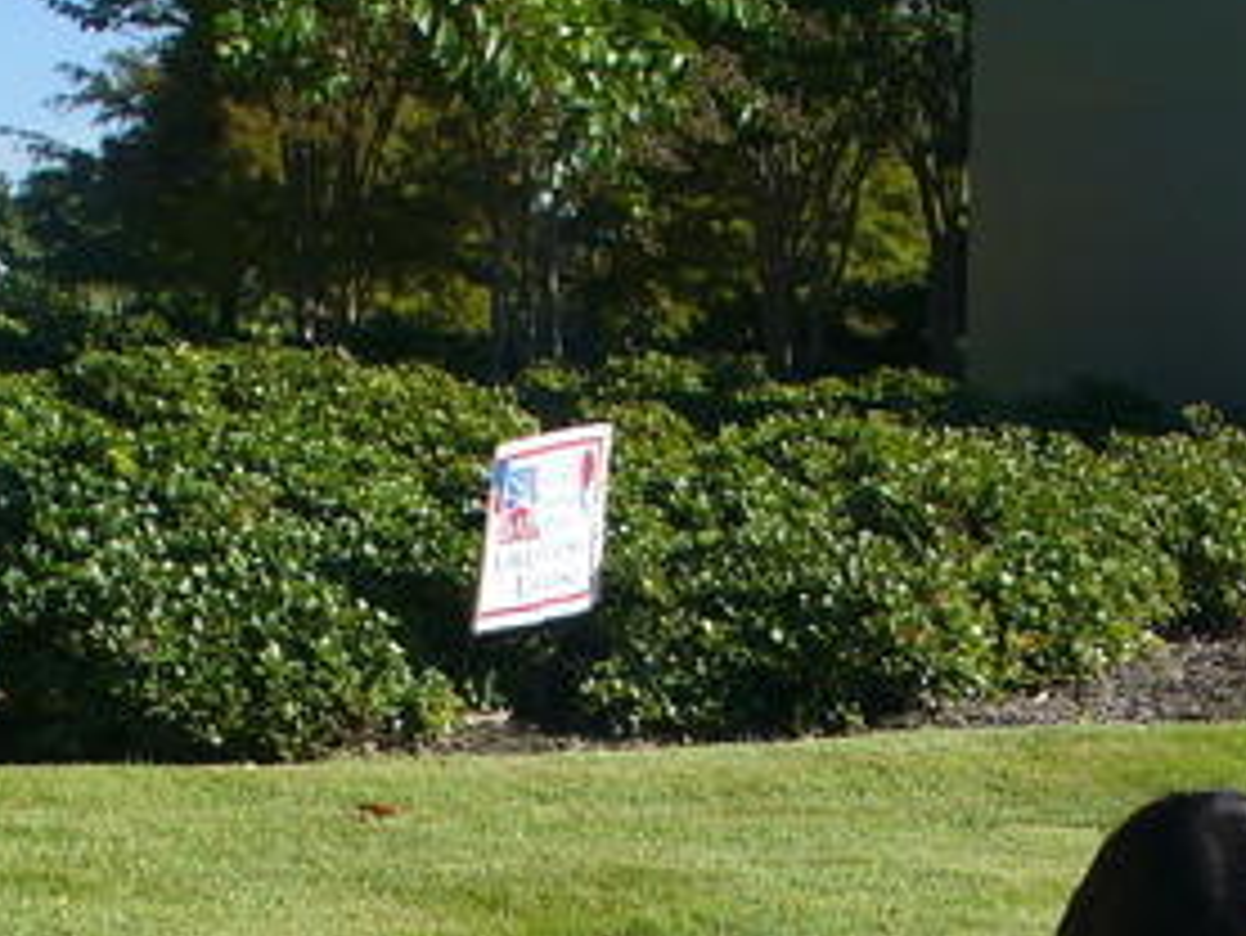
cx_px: 708
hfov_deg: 17.3
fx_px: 4105
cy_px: 1228
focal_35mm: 114
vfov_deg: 12.6
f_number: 5.6
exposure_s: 1/250
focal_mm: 6.1
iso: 80
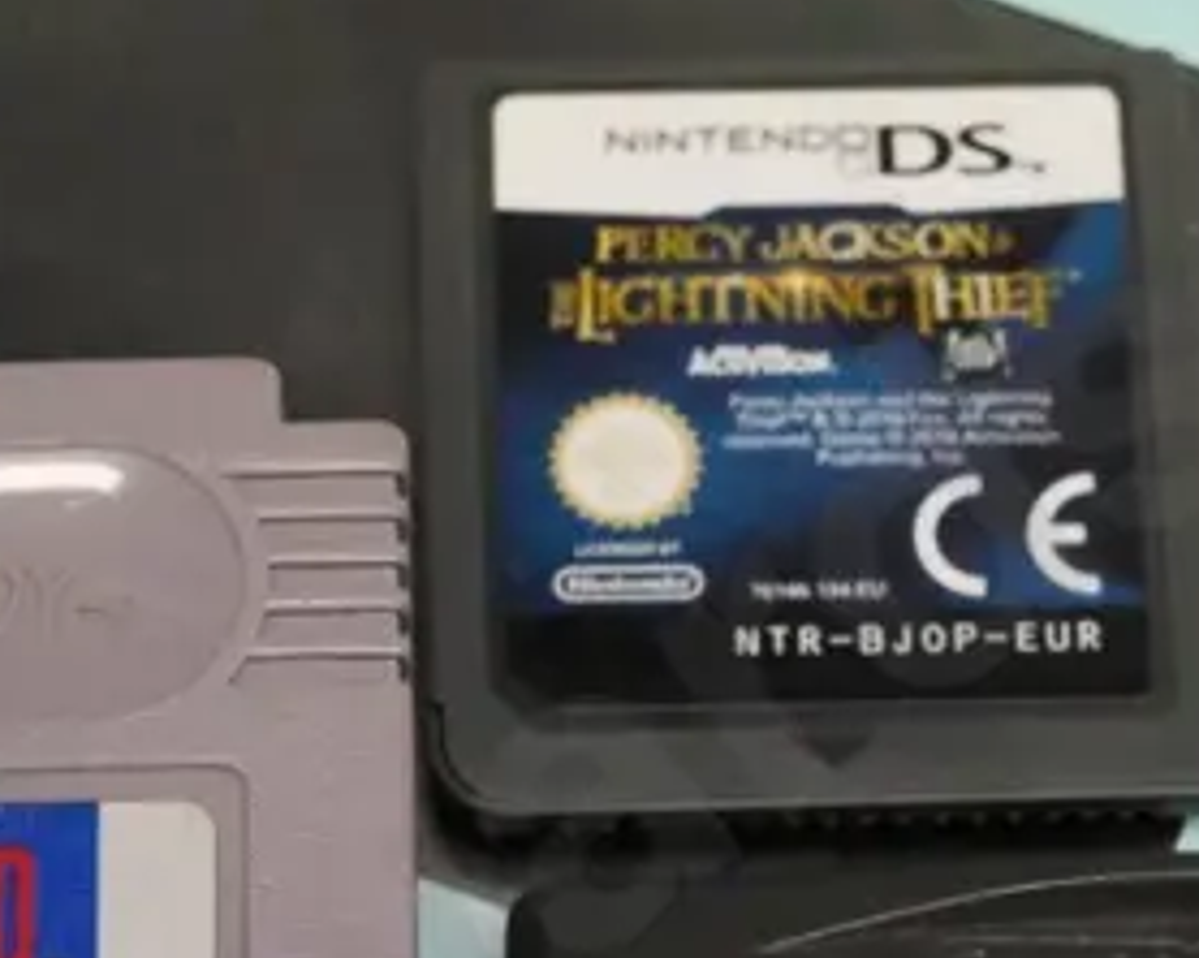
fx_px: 6383
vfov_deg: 8.5
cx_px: 436
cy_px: 932
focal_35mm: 180
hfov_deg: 10.7
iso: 3200
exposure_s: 1/200
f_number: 5
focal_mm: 25
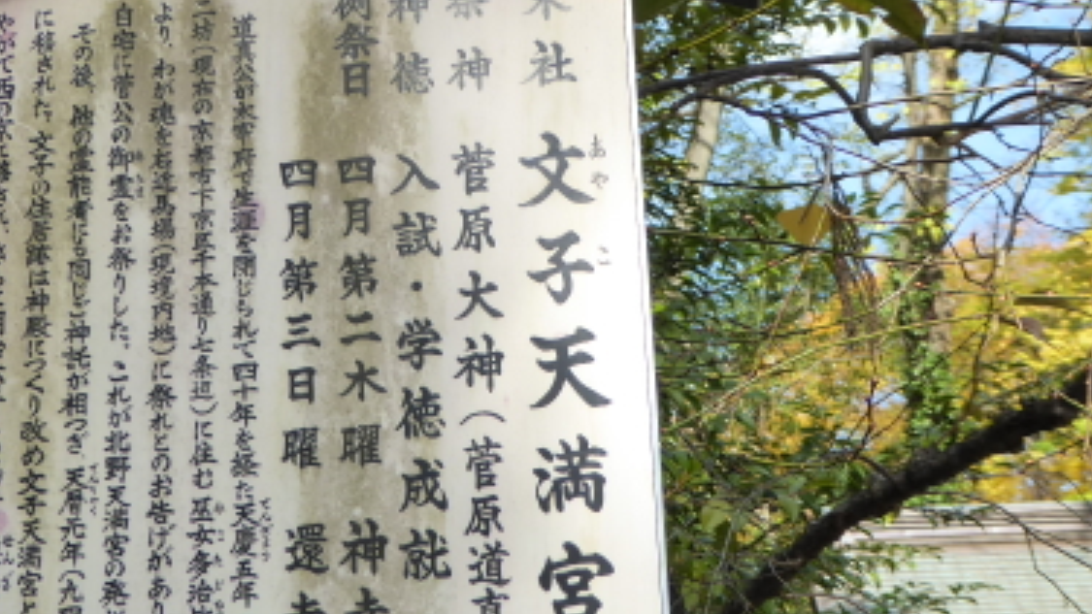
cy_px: 323
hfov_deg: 27.0
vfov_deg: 15.5
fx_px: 2259
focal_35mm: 78
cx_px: 376
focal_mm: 7.2
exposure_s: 1/250
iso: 125
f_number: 3.8
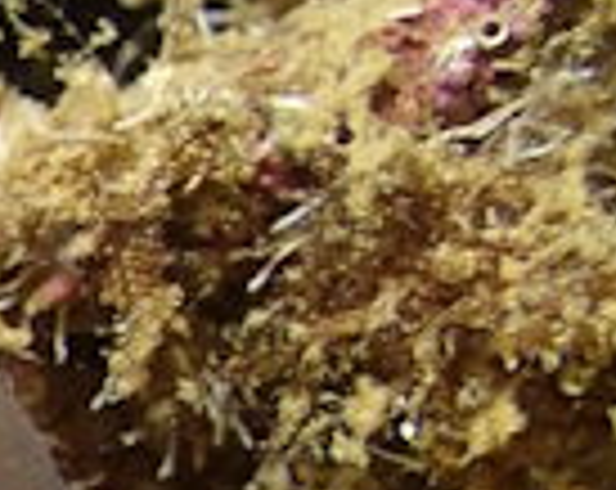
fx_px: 4312
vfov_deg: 6.4
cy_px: 764
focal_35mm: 237
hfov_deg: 7.5
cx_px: -951
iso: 100
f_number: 2.8
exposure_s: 1/250
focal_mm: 7.34
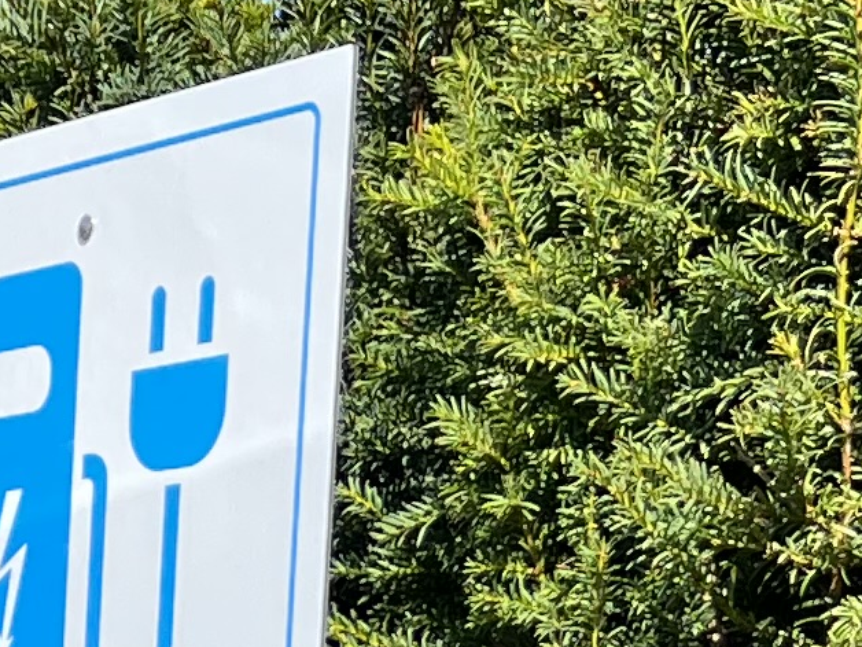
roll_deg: -0.7
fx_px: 4159
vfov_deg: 8.4
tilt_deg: -6.6
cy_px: 1359
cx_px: -859
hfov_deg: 10.8
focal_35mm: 167
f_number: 1.5
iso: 50
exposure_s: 1/1531
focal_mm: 5.7
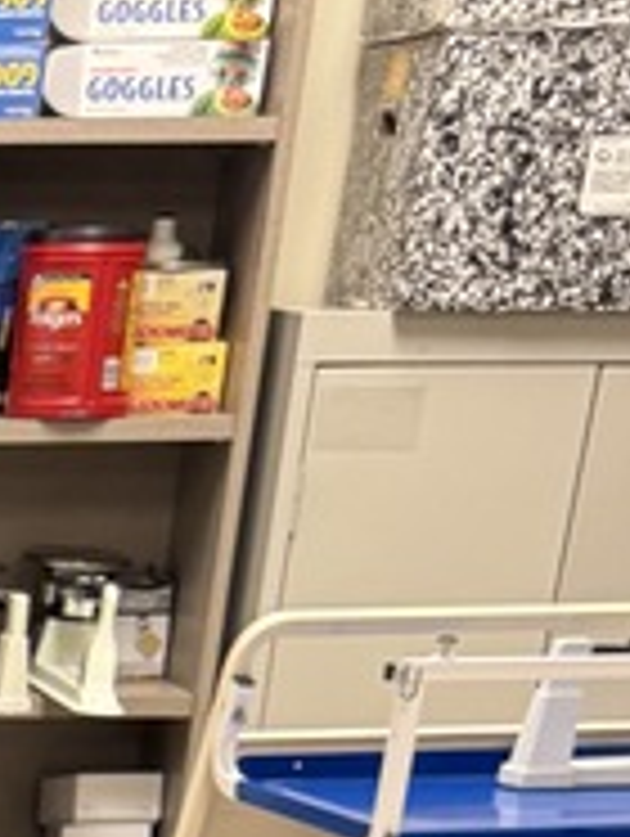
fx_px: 3196
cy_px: 2056
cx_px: -936
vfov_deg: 11.9
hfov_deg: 9.8
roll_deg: -0.4
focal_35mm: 132
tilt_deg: -29.5
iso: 100
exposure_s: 1/60
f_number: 1.78
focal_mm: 6.76
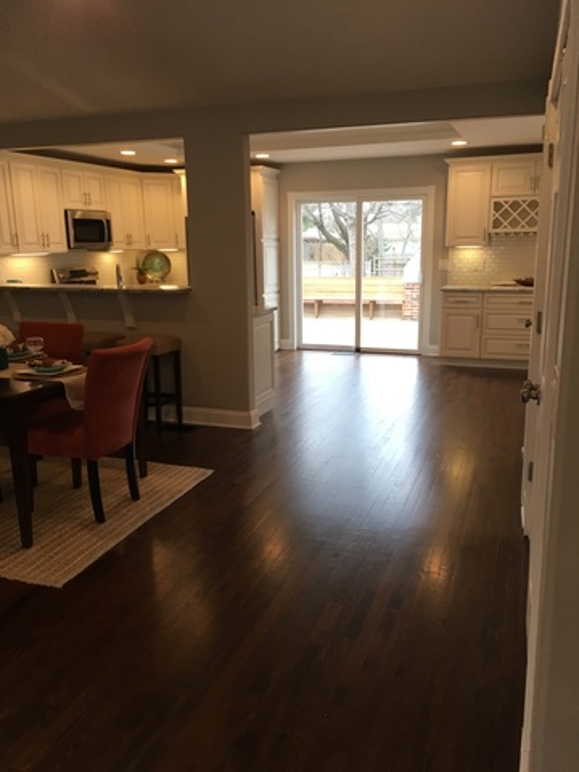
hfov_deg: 48.2
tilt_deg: -12.4
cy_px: 386
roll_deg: +1.3
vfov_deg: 61.7
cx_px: 290
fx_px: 647
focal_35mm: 29
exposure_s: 1/30
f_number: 2.2
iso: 32
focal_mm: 4.15
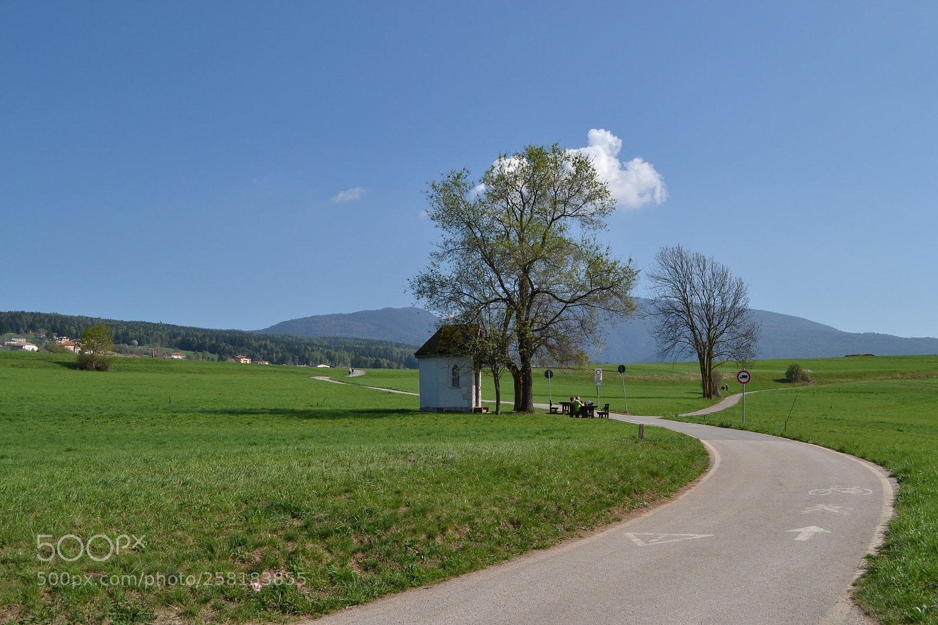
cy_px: 312
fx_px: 938
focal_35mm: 36
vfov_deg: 36.9
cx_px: 469
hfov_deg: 53.1
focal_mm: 24
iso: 200
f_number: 8
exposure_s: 1/800
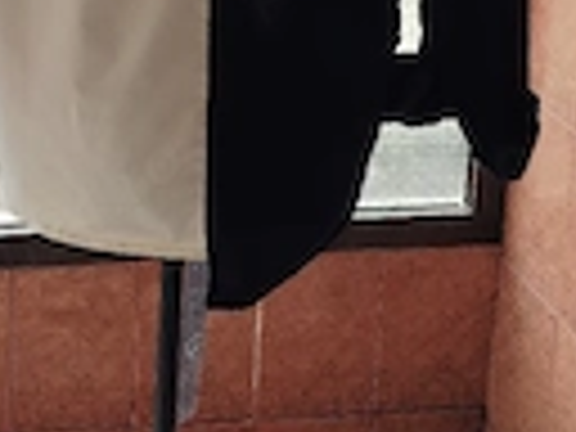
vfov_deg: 16.4
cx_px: 126
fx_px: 1448
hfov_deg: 22.2
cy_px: -50
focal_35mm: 87
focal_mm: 4.22
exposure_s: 1/100
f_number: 1.8
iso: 358
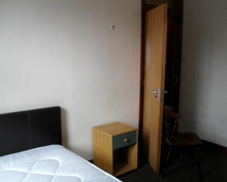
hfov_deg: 49.0
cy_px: 91
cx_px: 121
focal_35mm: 37
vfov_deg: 40.2
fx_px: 249
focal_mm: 6.3
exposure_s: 1/45
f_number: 3.2
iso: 100
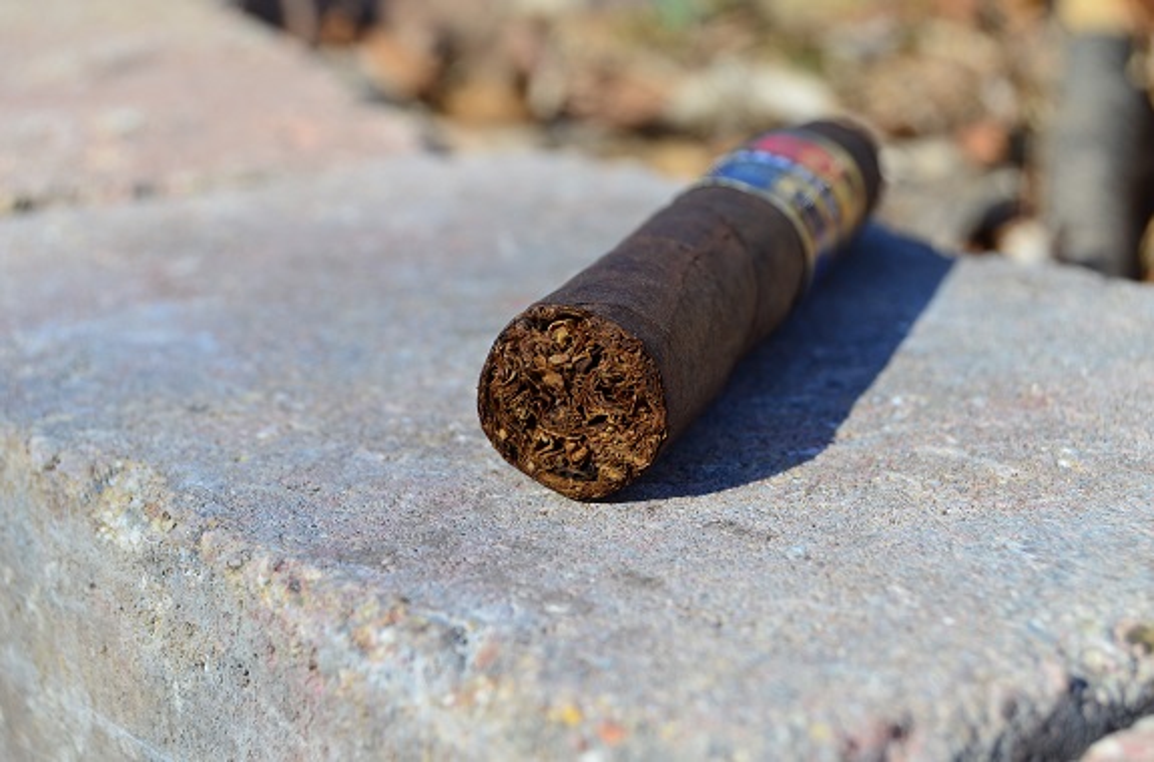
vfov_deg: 16.5
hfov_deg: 24.7
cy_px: 381
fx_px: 2637
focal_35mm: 82
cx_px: 577
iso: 160
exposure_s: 1/250
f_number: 10
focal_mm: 55
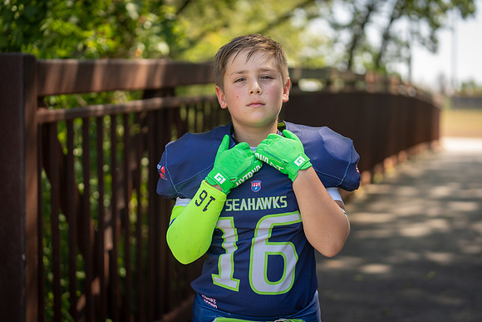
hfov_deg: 28.8
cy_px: 161
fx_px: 937
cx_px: 241
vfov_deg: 19.5
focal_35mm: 70
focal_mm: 70
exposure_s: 1/320
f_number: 2.8
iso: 100
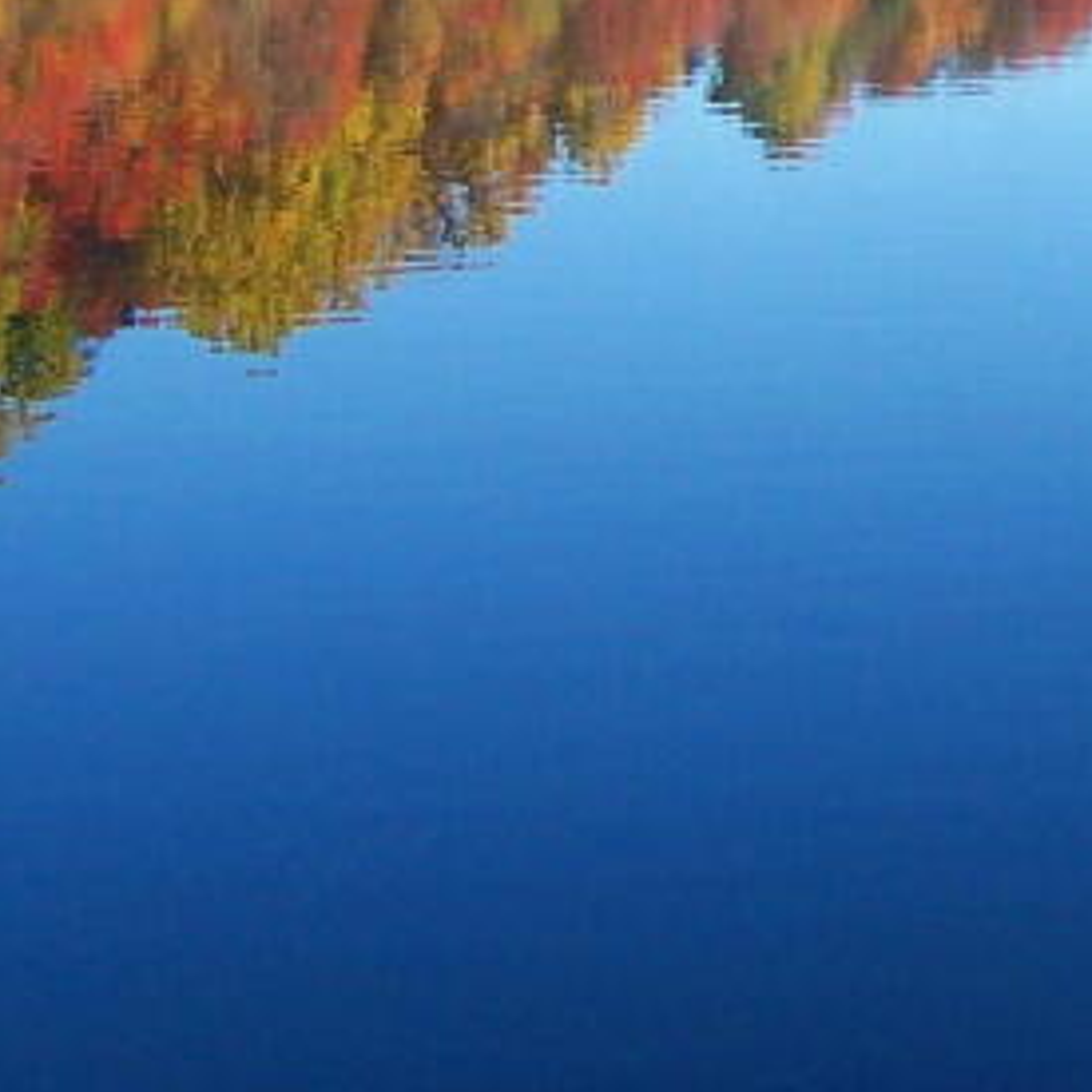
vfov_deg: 13.4
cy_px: -401
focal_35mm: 125
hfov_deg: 13.3
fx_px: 4461
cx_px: 1517
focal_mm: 6.3
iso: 100
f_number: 2.8
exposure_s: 1/640
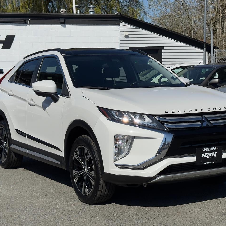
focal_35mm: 57
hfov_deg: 30.0
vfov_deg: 30.0
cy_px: 113
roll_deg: +0.7
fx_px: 421
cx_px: 120
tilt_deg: -1.6
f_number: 1.78
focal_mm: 6.76
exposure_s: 1/10526
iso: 64
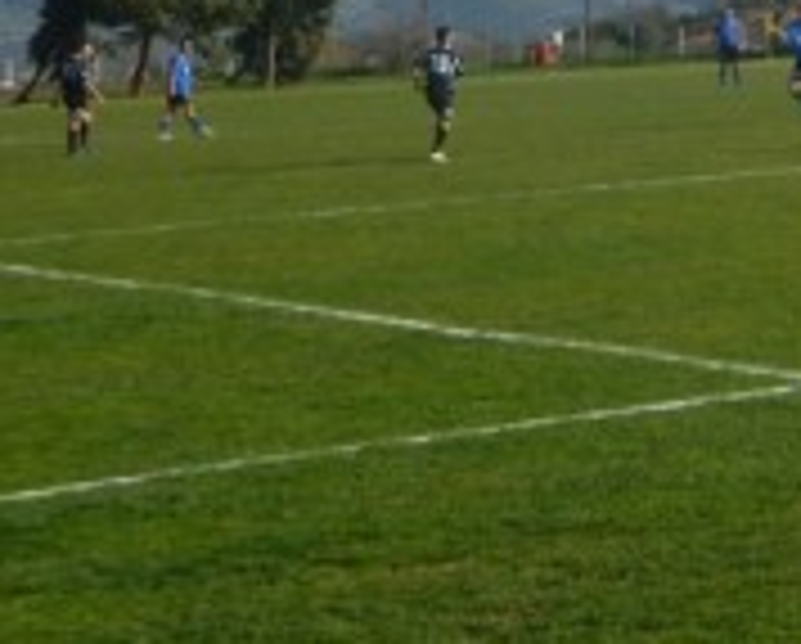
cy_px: -354
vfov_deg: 11.4
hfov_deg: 13.4
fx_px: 3087
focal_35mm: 130
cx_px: 1408
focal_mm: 6.5
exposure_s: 1/640
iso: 80
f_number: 3.6
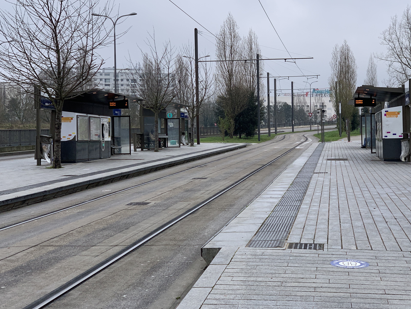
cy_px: 129
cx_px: 243
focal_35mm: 62
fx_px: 736
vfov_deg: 23.6
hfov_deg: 31.1
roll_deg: +1.0
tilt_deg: +2.3
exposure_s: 1/196
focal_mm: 6
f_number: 2.4
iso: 16
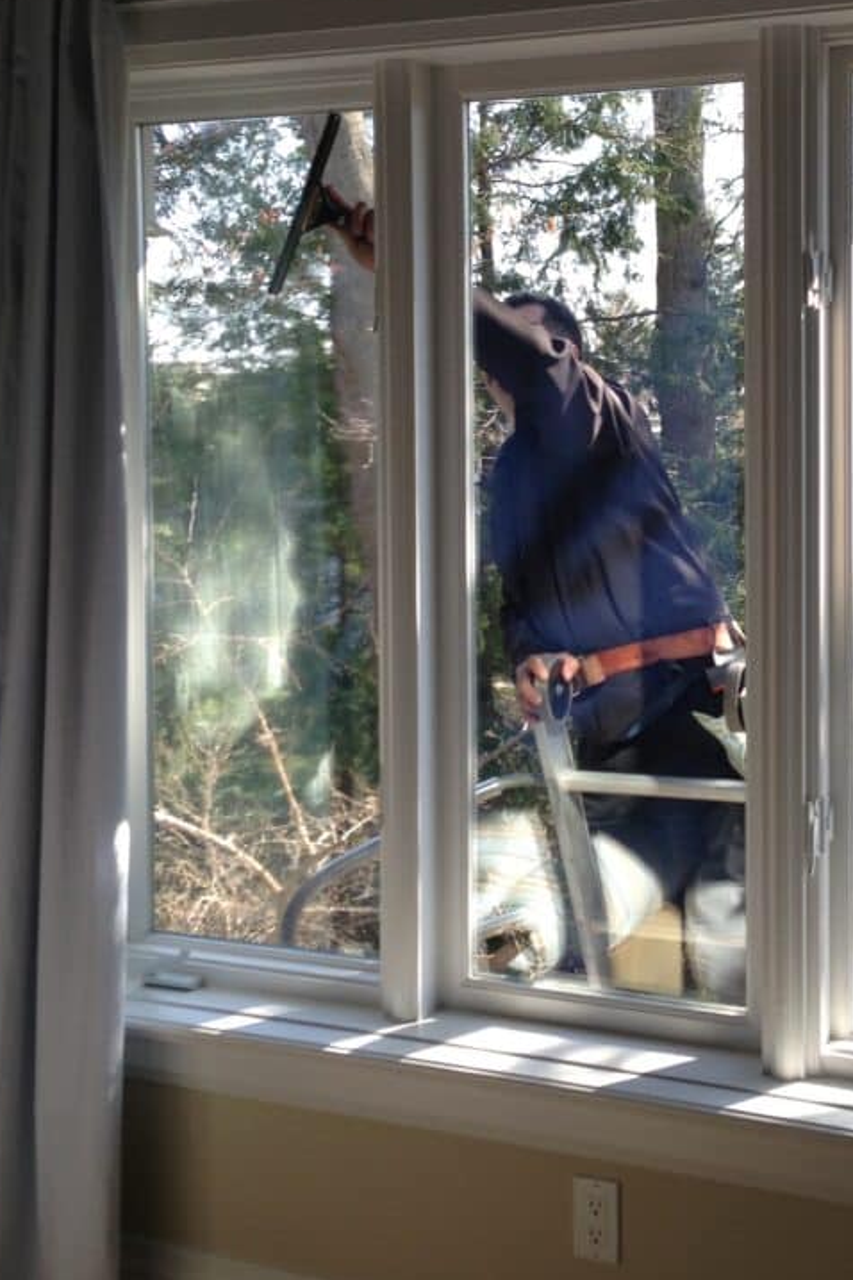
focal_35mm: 49
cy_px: 459
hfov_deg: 27.1
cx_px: 658
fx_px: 1741
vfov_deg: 40.0
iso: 50
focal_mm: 4.13
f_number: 2.4
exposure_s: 1/146
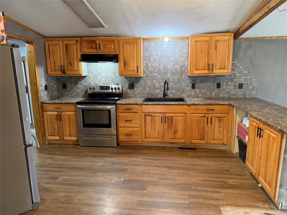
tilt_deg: -10.5
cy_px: 108
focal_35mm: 24
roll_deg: +0.8
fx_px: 199
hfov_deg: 71.6
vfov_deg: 56.8
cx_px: 144
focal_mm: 6.76
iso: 640
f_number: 1.78
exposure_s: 1/60
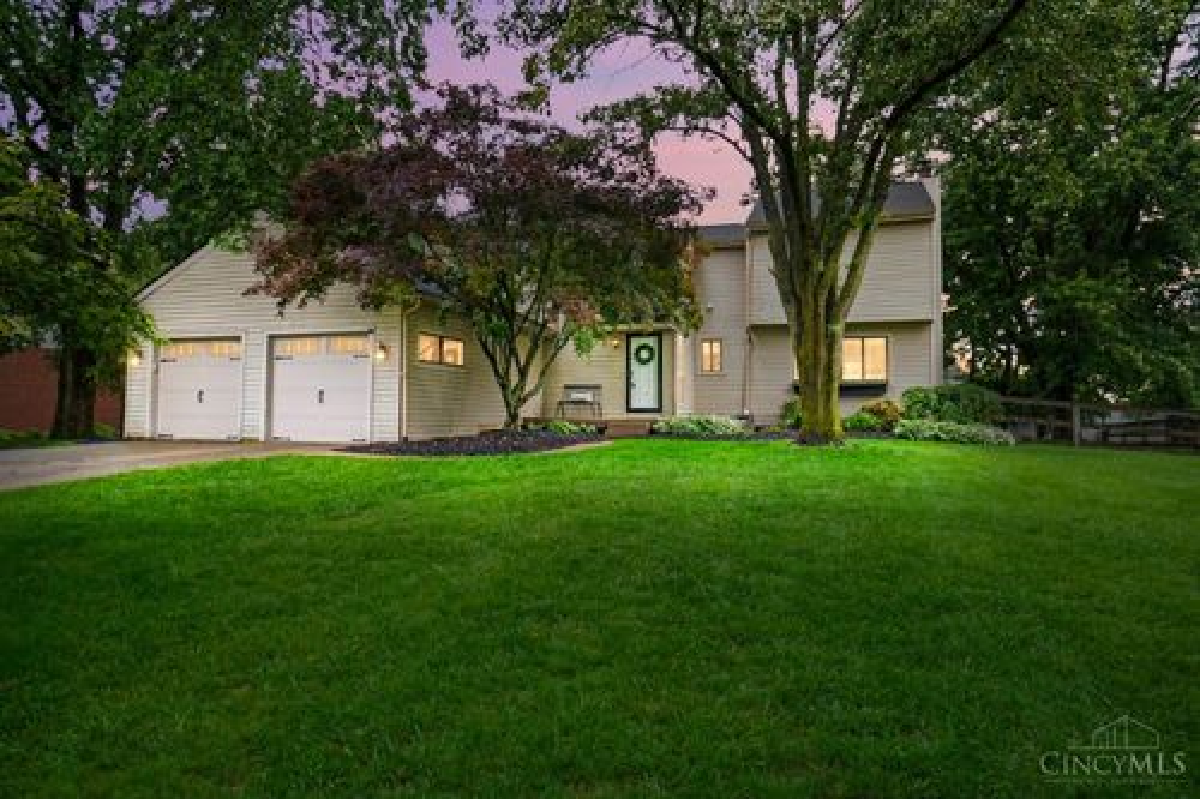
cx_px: 600
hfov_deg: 81.2
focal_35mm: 21
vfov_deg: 59.5
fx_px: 700
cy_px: 400
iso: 125
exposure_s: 1/30
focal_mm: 14
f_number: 4
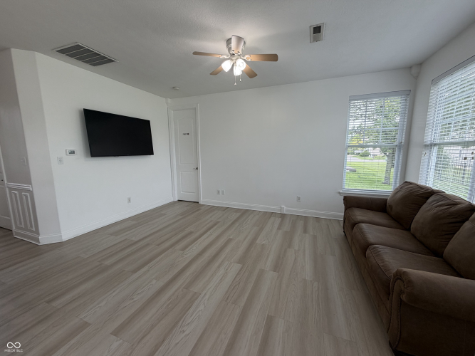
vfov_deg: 85.7
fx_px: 192
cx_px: 238
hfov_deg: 102.1
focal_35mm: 14
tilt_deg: -8.3
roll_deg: +0.7
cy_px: 178
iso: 100
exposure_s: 1/120
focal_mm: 2.22
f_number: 2.2
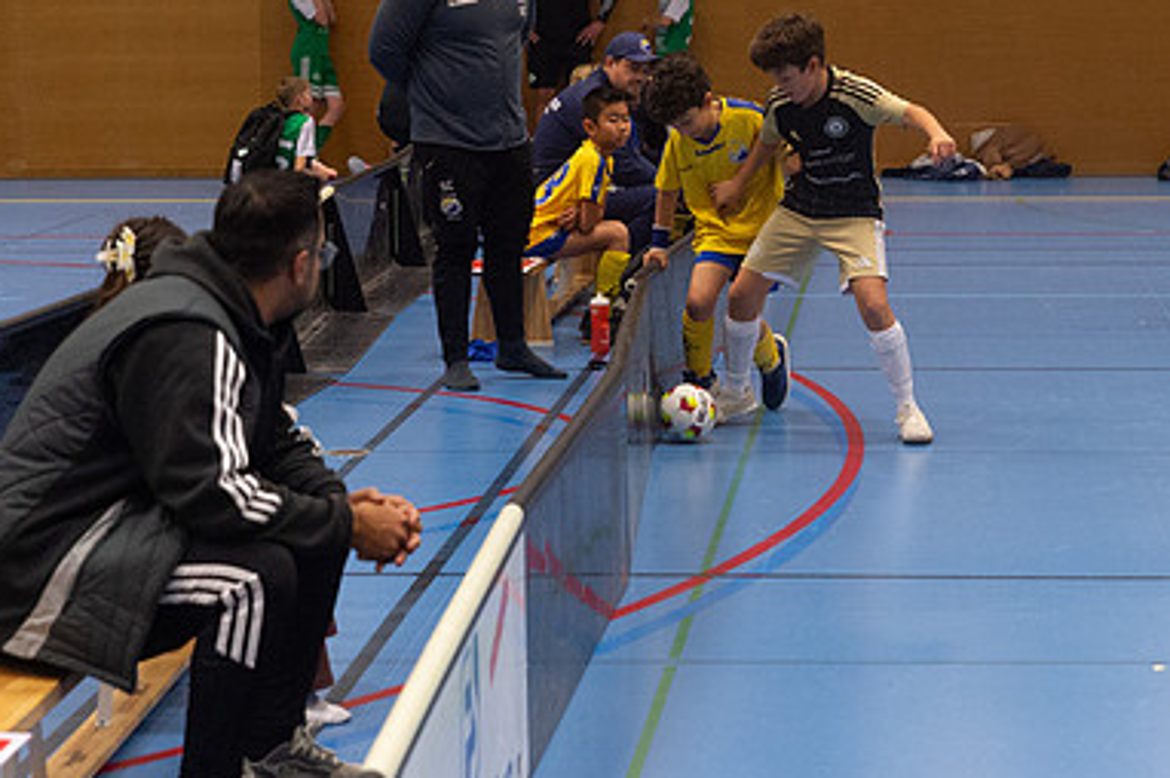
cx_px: 821
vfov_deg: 12.1
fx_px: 3669
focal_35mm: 113
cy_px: 233
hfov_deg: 18.0
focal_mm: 70
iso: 5600
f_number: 3.5
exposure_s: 1/500
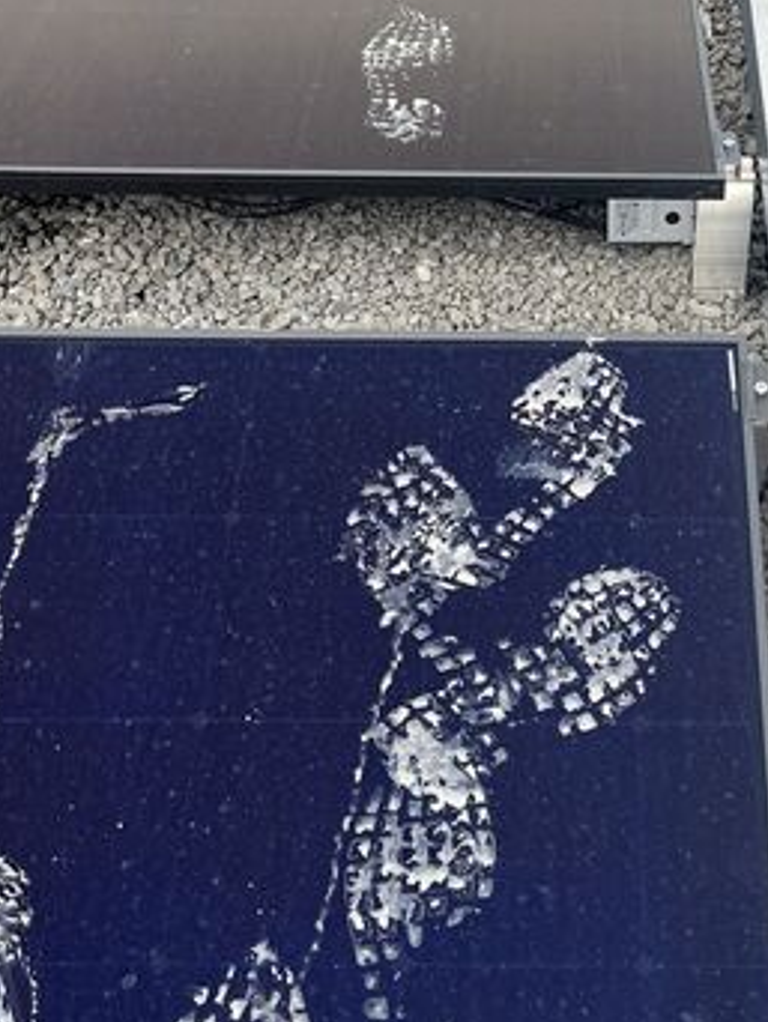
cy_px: 187
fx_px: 1448
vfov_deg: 37.3
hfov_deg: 29.1
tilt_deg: -43.9
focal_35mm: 49
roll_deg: -1.4
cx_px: 607
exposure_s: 1/864
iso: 50
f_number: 1.6
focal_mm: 5.1
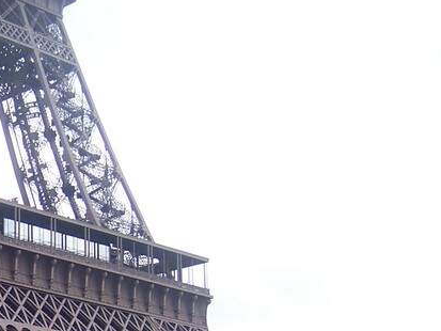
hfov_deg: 19.9
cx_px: -77
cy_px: 322
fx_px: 1185
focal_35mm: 93
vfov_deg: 15.6
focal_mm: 6.2
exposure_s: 1/500
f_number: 2.8
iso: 80
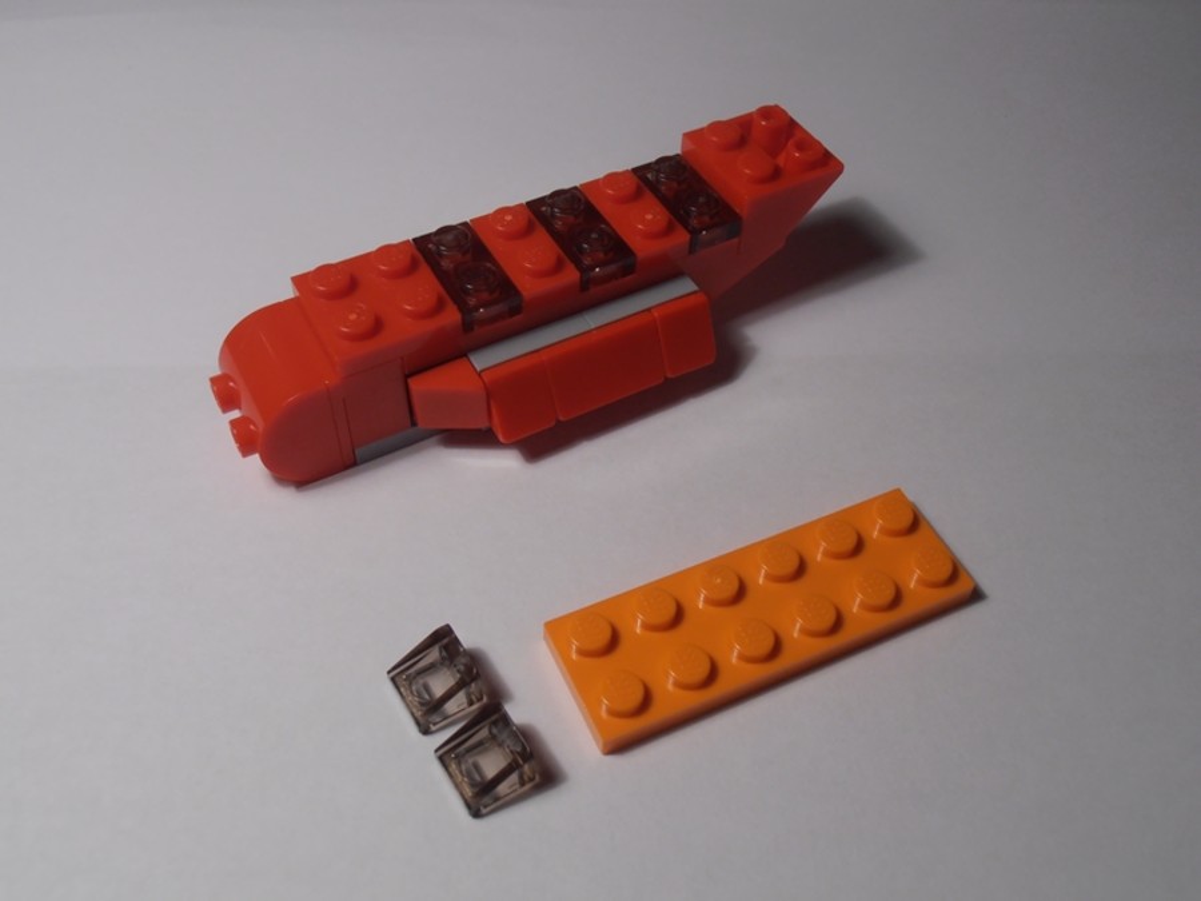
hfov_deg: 50.1
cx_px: 600
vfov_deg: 38.7
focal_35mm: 37
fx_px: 1284
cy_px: 450
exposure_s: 1/50
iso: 80
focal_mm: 6.61
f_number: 3.9
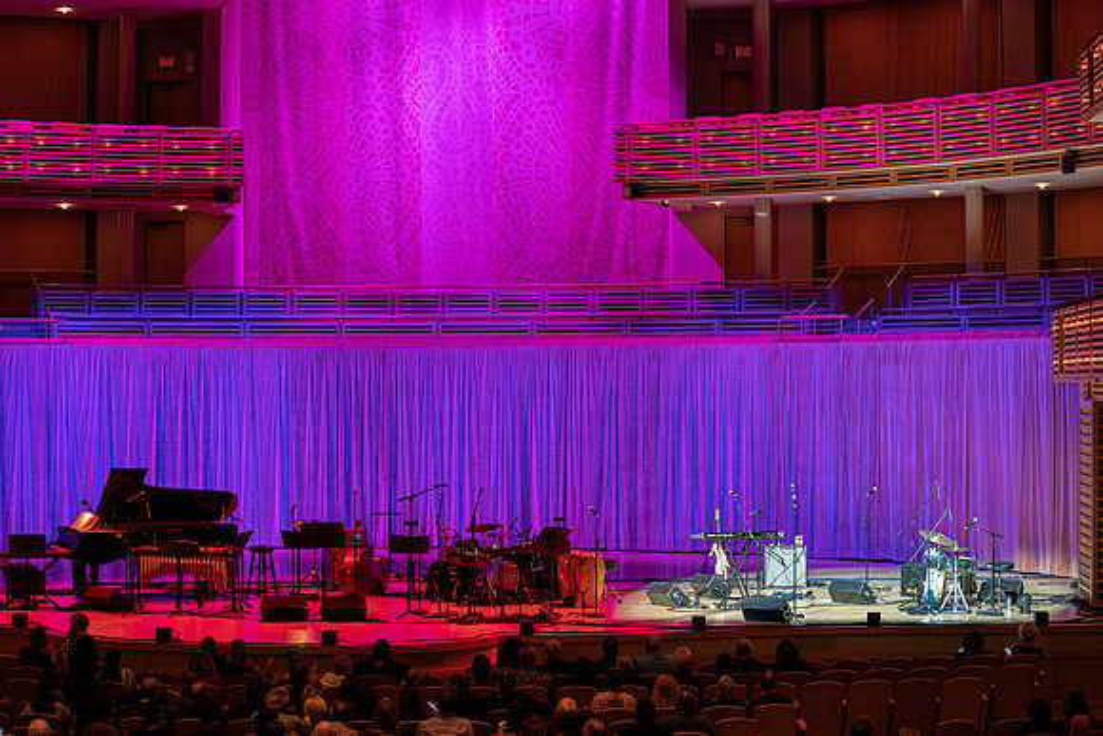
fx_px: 2145
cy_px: 368
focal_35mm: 70
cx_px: 552
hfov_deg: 28.8
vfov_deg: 19.5
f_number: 4
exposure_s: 1/50
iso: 3200
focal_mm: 70
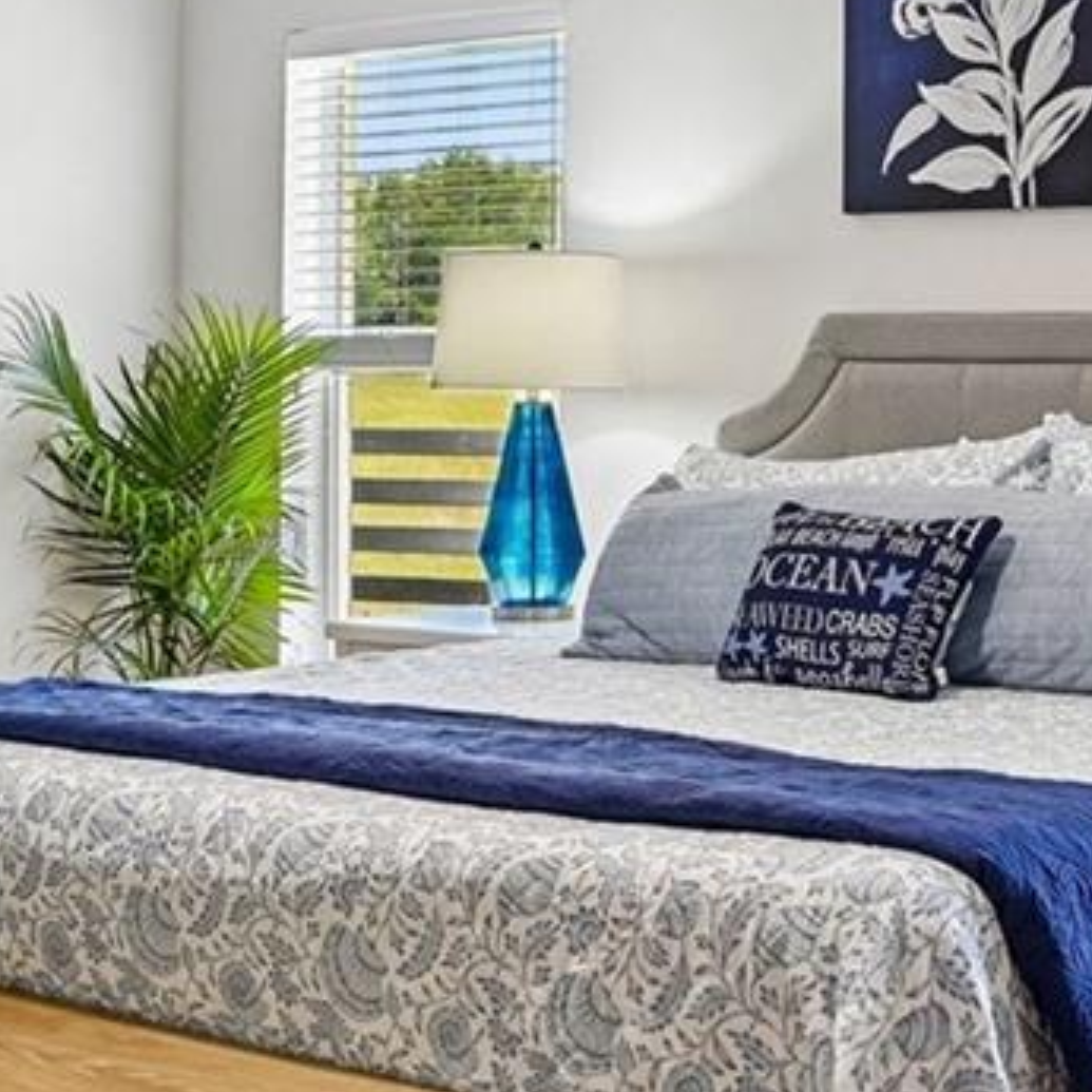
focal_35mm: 67
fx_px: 2391
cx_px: 1079
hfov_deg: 24.6
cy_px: 380
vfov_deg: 25.6
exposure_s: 1/15
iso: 400
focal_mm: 17
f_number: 9
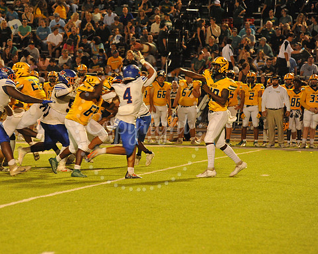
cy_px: 127
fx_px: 2136
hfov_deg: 8.5
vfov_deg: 6.8
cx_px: 139
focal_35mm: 227
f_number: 5.6
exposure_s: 1/200
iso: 6400
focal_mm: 200
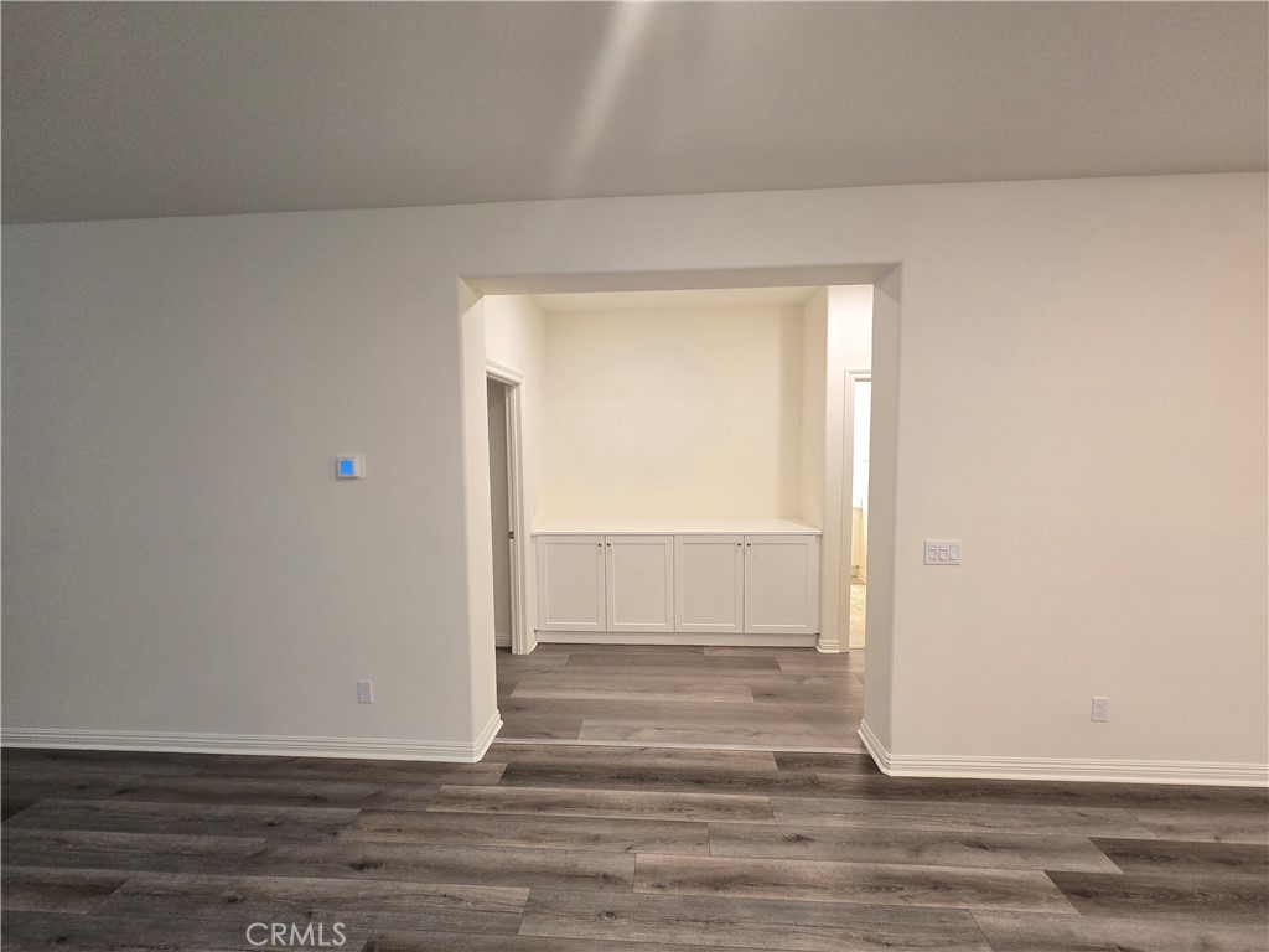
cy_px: 476
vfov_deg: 89.9
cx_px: 634
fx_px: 477
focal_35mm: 13
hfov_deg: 106.2
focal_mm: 2.2
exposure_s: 1/60
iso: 250
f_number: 2.2
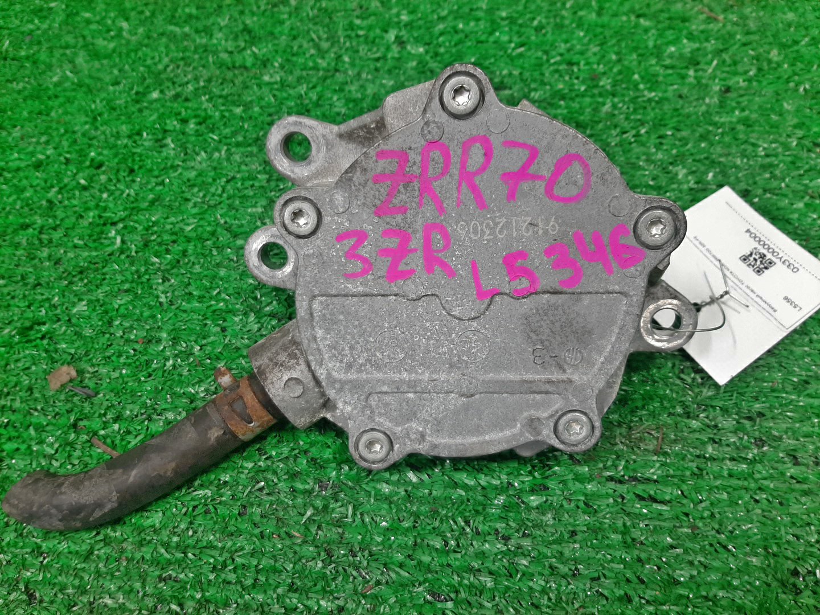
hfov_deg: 67.3
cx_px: 410
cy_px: 308
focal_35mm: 26
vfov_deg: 53.1
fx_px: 616
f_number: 1.7
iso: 92
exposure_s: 1/50
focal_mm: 3.93
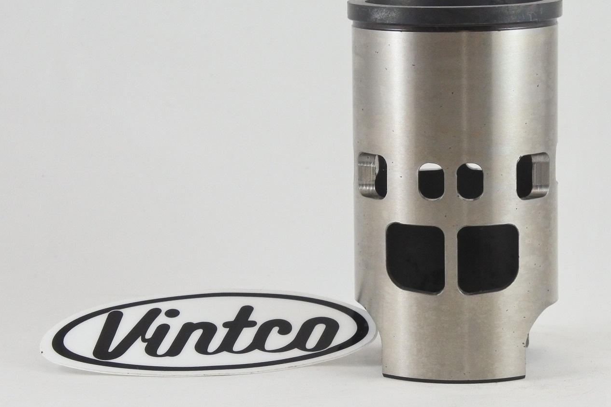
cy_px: 185
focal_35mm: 89
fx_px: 1510
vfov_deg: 15.3
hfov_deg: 22.8
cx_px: 367
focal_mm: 26.4
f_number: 5.3
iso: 720
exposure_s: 1/125
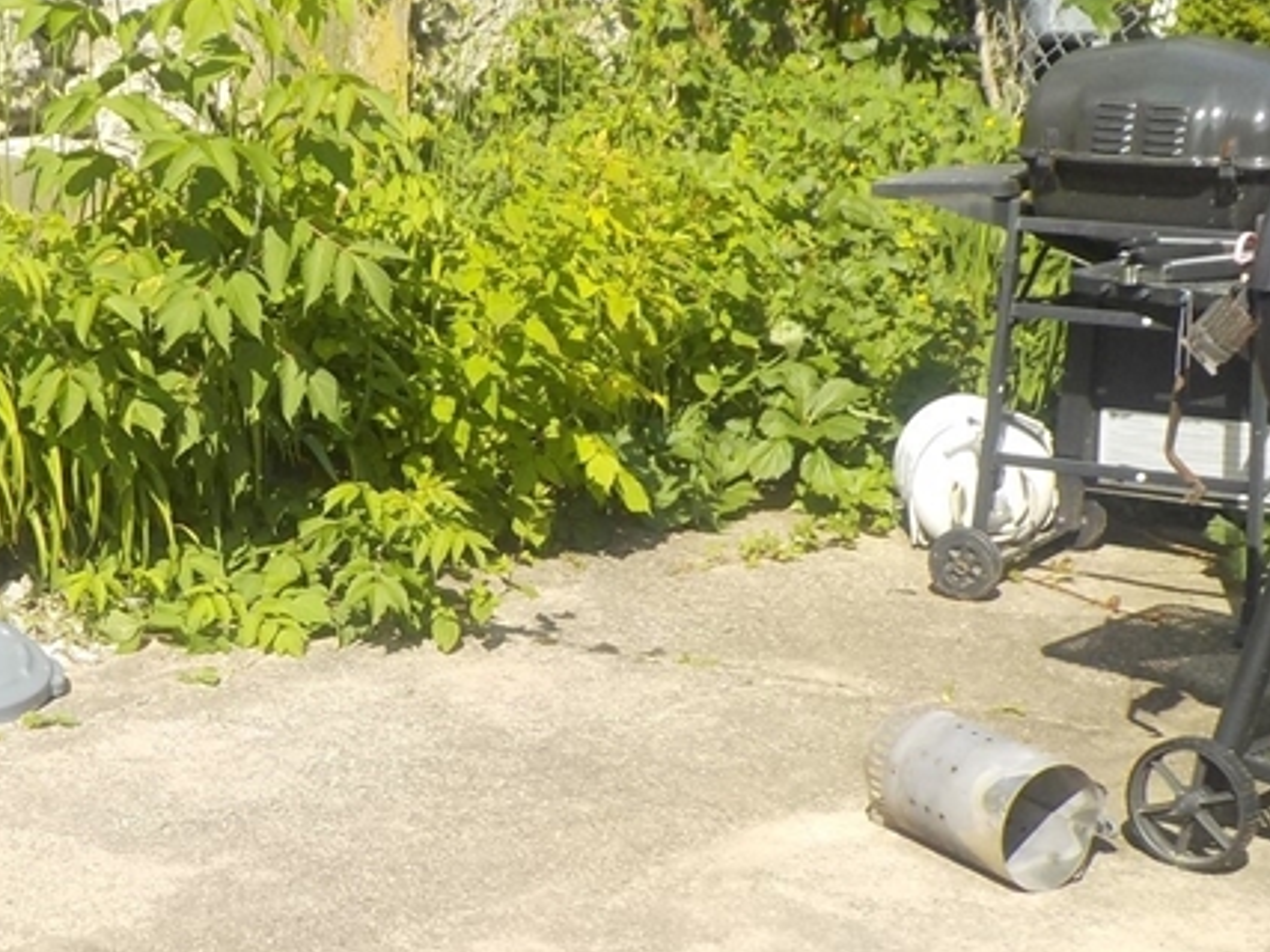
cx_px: 360
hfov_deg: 26.8
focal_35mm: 72
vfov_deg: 20.4
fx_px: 2641
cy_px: 586
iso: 125
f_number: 3.3
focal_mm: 4.1
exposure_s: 1/640
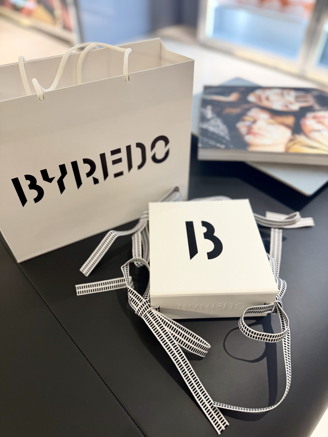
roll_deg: -0.2
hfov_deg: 56.8
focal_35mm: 24
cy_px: 218
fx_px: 303
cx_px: 164
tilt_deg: -44.7
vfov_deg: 71.6
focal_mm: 6.76
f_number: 1.78
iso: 100
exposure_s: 1/128
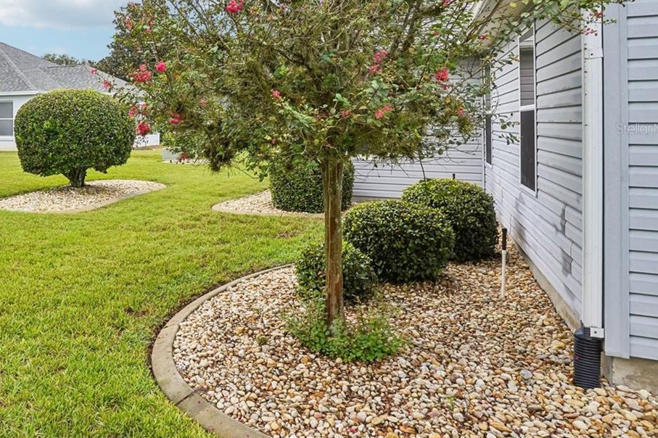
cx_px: 100
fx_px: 548
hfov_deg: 55.9
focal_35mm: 30
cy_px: 128
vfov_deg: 42.7
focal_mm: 17
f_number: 20
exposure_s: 1/30
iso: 400
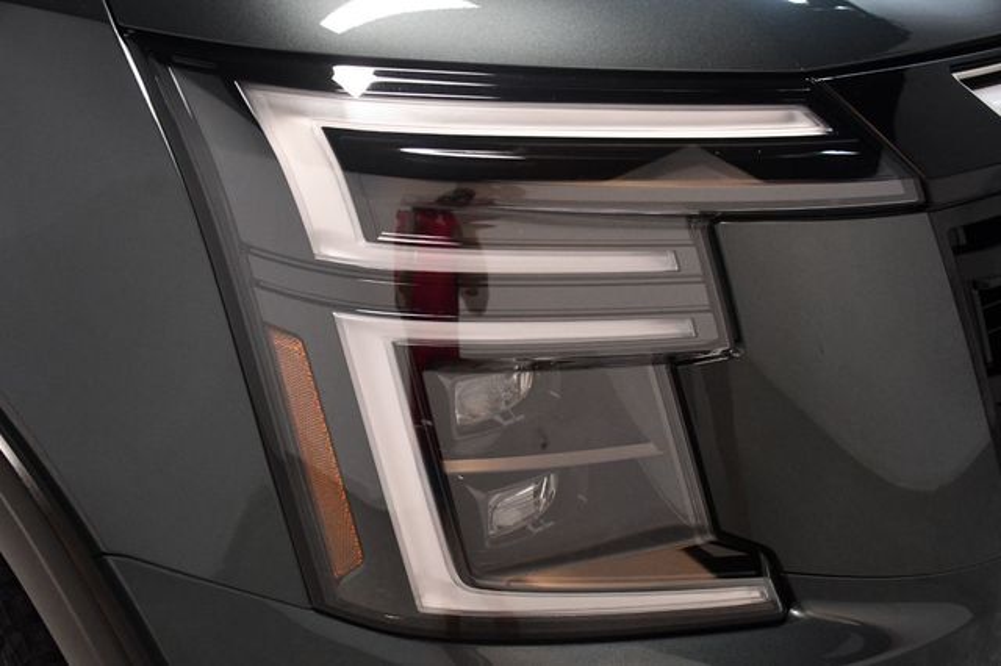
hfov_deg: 48.5
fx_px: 1112
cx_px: 500
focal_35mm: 40
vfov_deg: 33.4
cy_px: 333
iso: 3200
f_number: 4
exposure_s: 1/125
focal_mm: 27
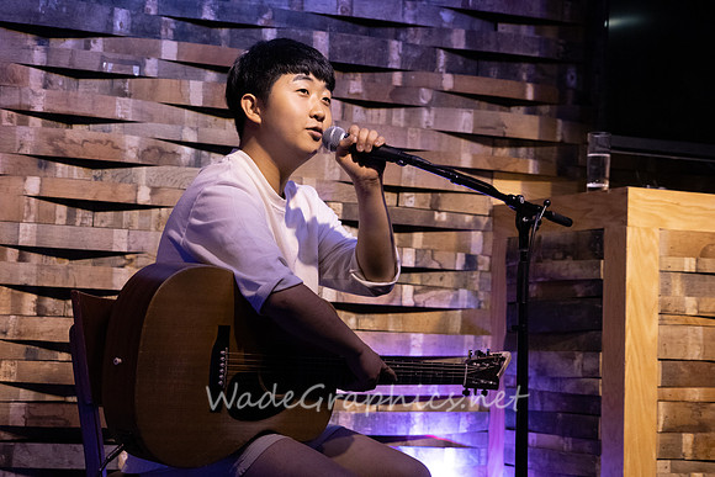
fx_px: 1530
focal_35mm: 77
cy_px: 238
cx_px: 358
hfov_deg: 26.3
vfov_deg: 17.7
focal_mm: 77
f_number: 6.3
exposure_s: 1/125
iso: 6400
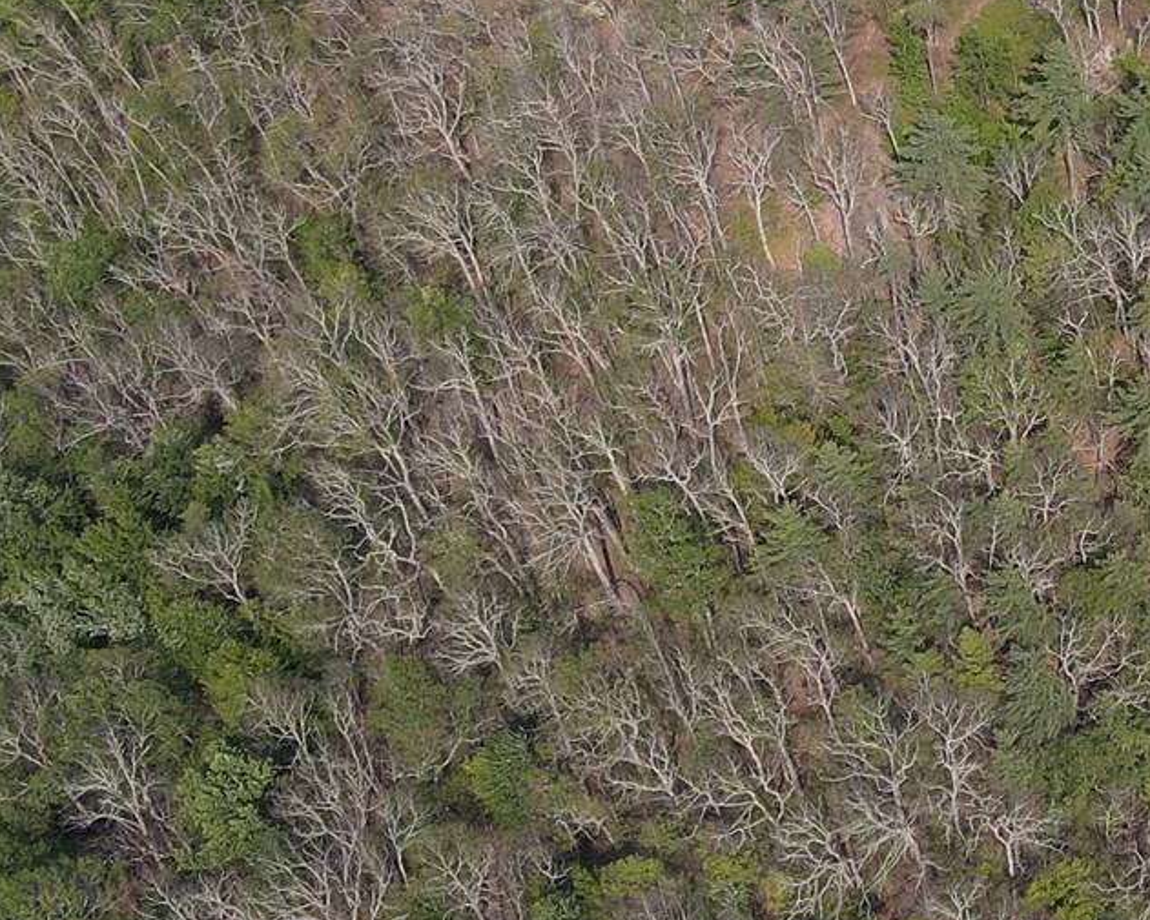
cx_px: 1369
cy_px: -226
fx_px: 2587
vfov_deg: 18.9
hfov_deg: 23.0
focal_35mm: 76
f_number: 2.8
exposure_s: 1/640
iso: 100
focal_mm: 4.5
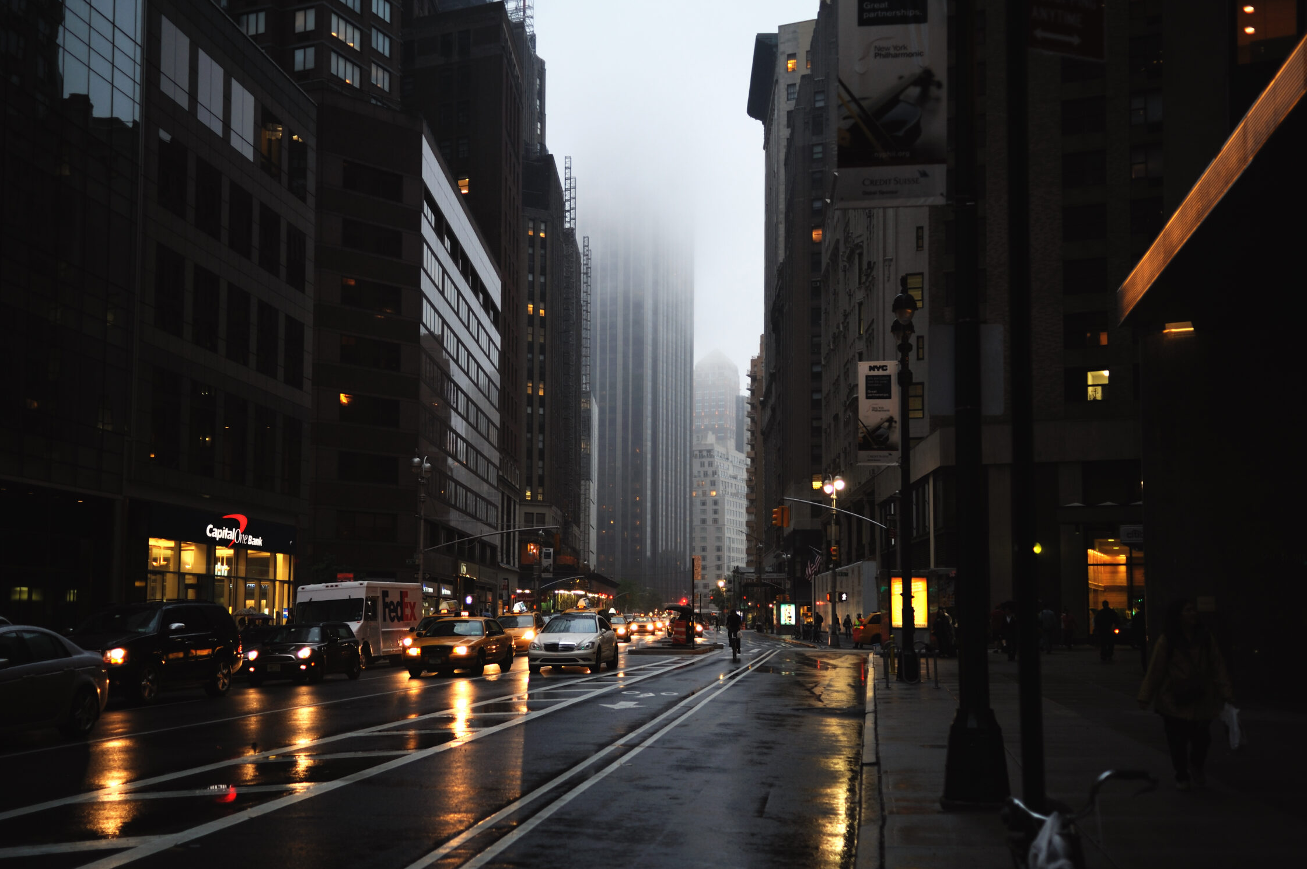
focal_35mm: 40
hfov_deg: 48.5
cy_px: 491
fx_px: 1451
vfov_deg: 33.3
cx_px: 606
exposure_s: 1/100
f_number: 2
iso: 200
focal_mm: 35
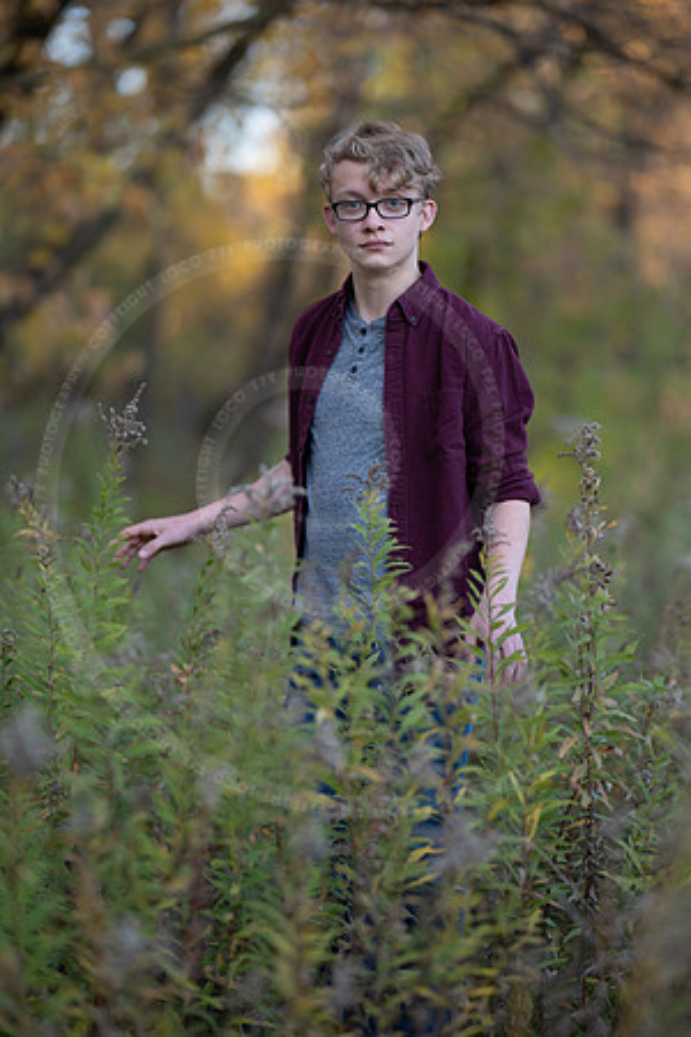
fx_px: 2447
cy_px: 518
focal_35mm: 85
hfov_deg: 16.1
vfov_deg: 23.9
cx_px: 346
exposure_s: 1/800
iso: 160
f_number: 1.2
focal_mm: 85
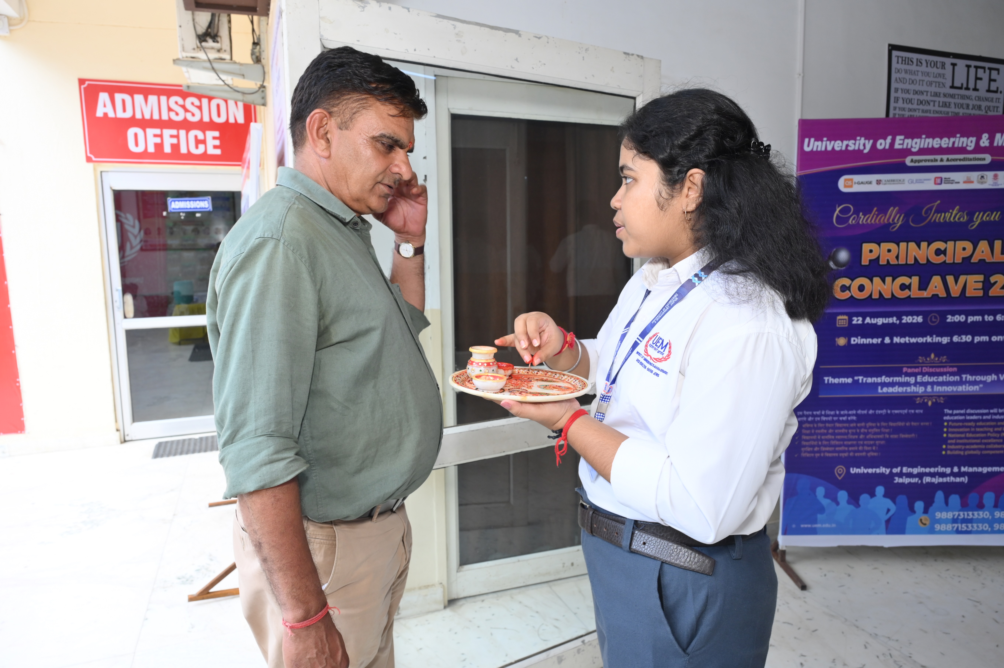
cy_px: 334
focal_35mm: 24
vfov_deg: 53.1
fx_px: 669
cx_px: 502
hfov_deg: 73.8
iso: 500
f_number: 7.1
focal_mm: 24
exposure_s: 1/160
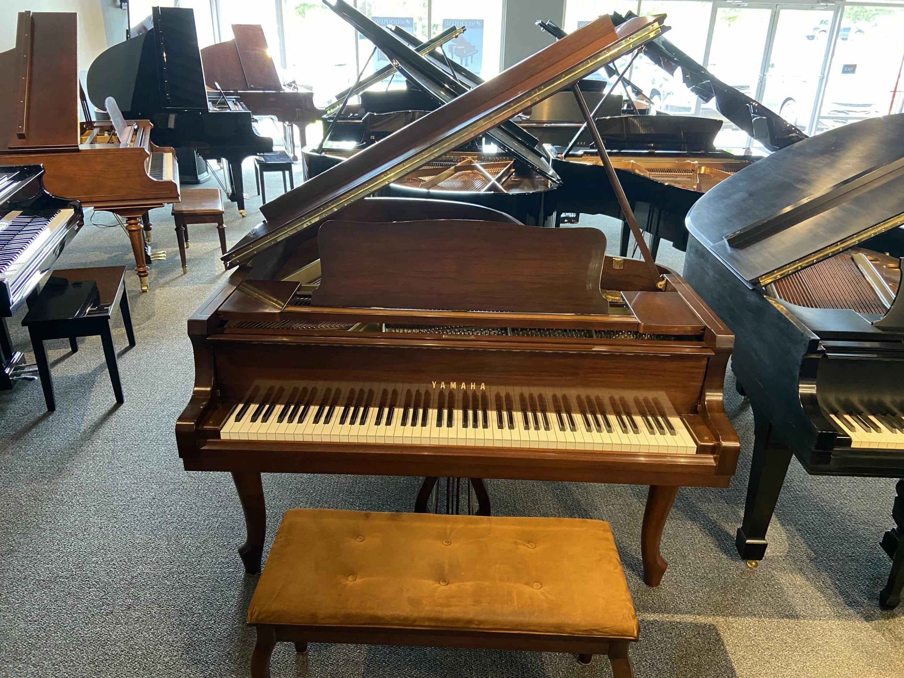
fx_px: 679
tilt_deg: -24.5
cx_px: 452
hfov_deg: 67.3
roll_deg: -1.6
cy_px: 339
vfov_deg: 53.1
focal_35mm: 26
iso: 320
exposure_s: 1/60
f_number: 1.8
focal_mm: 4.25
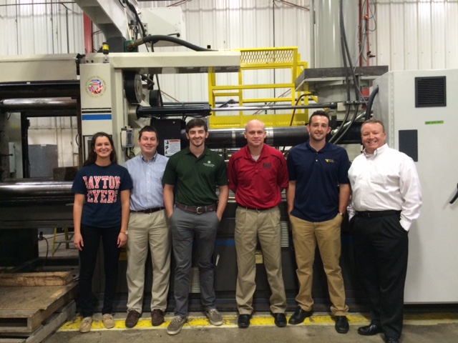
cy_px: 172
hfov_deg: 61.7
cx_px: 229
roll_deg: +2.3
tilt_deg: -3.1
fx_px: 384
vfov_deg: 48.2
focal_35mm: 29
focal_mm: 4.15
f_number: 2.2
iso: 250
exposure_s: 1/30
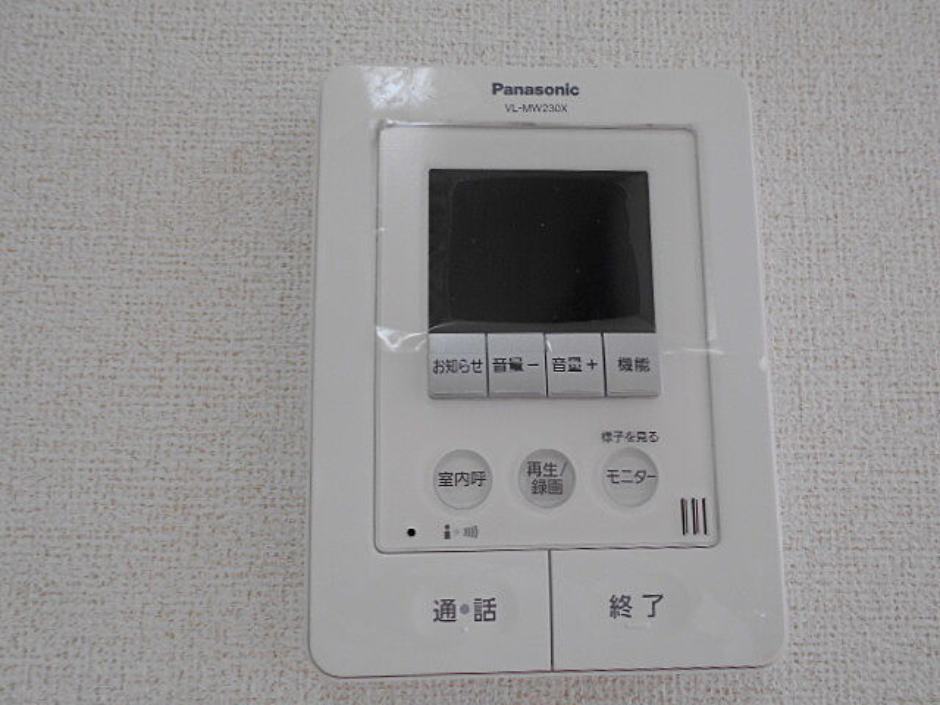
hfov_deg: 67.3
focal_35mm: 26
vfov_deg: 53.1
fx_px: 706
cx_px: 470
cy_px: 352
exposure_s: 1/30
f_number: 3.2
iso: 80
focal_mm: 4.6
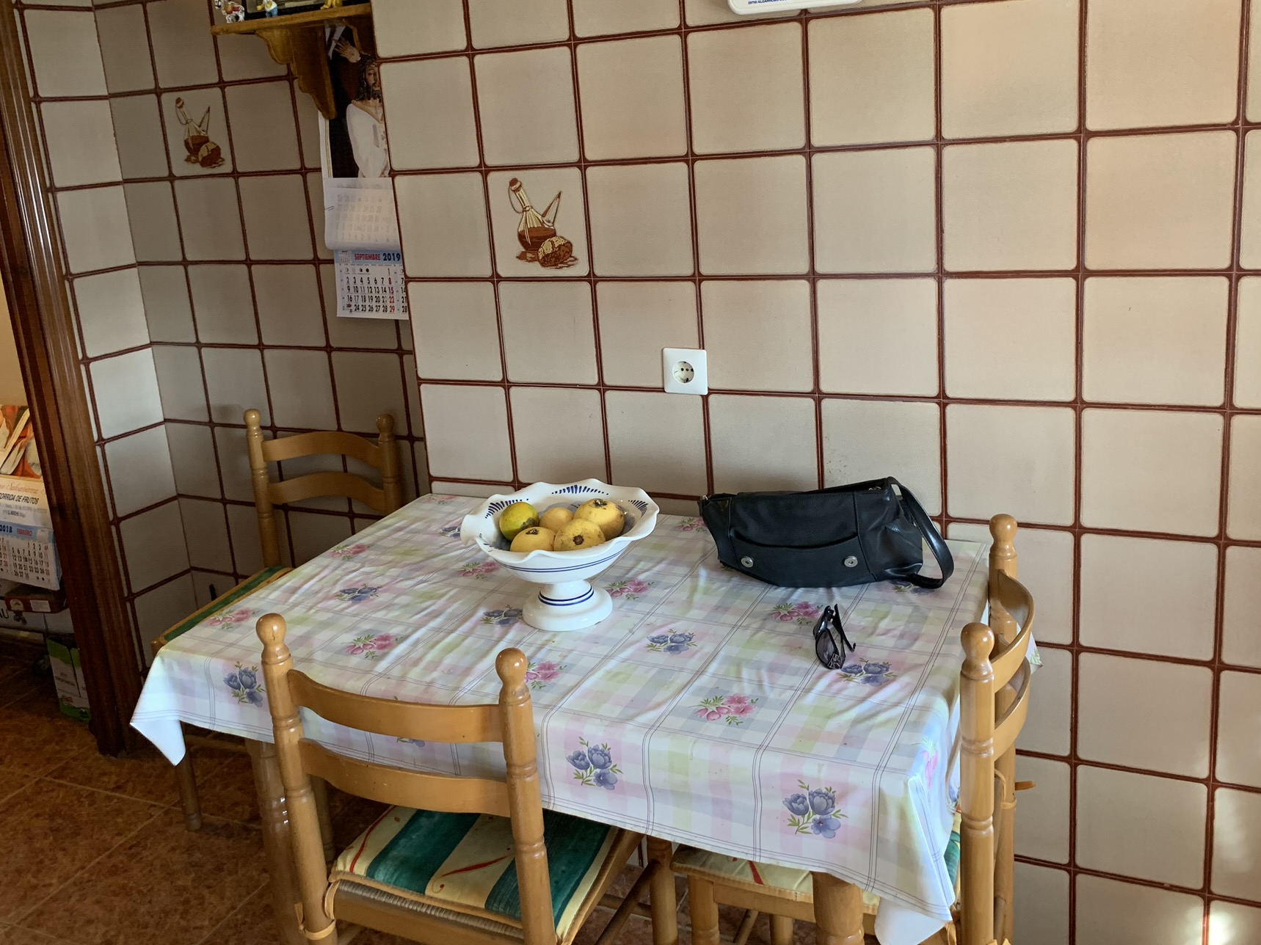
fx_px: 1129
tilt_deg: -13.5
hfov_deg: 58.4
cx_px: 634
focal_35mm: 31
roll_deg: +4.7
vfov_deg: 45.3
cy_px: 393
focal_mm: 4.25
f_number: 1.8
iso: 160
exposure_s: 1/60
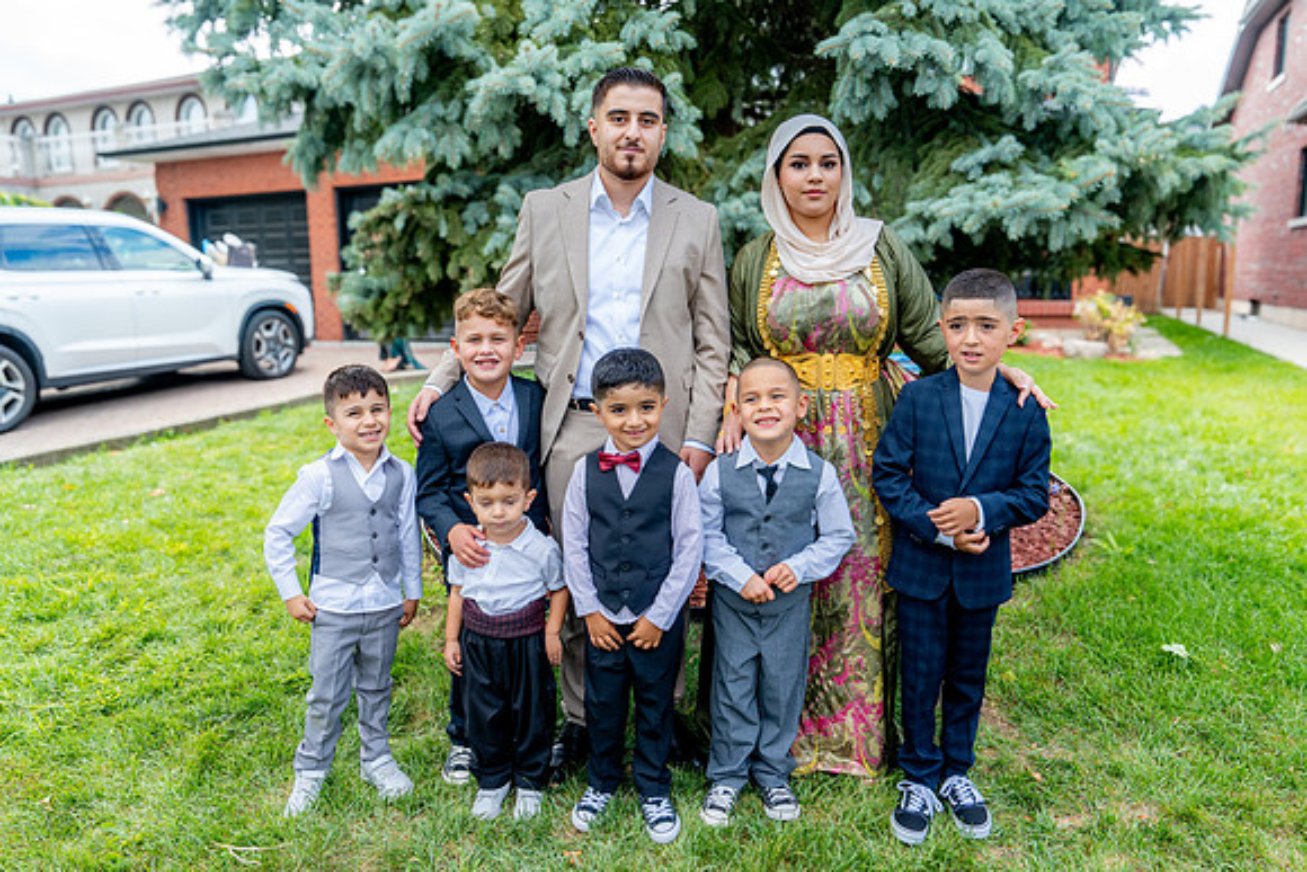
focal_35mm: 25
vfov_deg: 51.3
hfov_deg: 71.5
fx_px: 908
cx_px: 654
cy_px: 436
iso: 320
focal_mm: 25
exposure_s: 1/200
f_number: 7.1
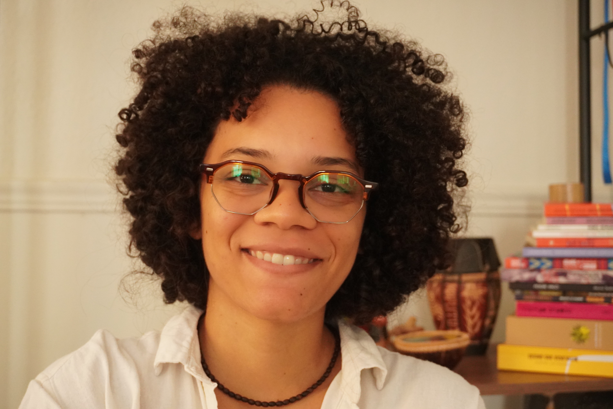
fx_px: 817
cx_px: 306
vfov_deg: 28.1
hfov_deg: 41.1
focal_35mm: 48
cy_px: 204
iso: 4000
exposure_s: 1/20
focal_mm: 32
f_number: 5
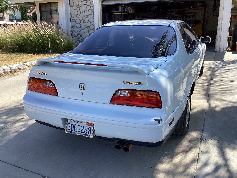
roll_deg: -0.1
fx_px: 212
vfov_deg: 45.4
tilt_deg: -13.8
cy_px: 89
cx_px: 118
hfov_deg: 58.4
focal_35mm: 31
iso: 25
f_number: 2.4
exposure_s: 1/702
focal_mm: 3.3
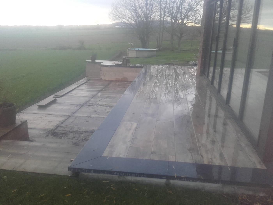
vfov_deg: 45.4
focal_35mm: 31
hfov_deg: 58.4
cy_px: 102
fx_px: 244
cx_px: 136
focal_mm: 3.31
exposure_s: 1/33
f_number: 2.2
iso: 80
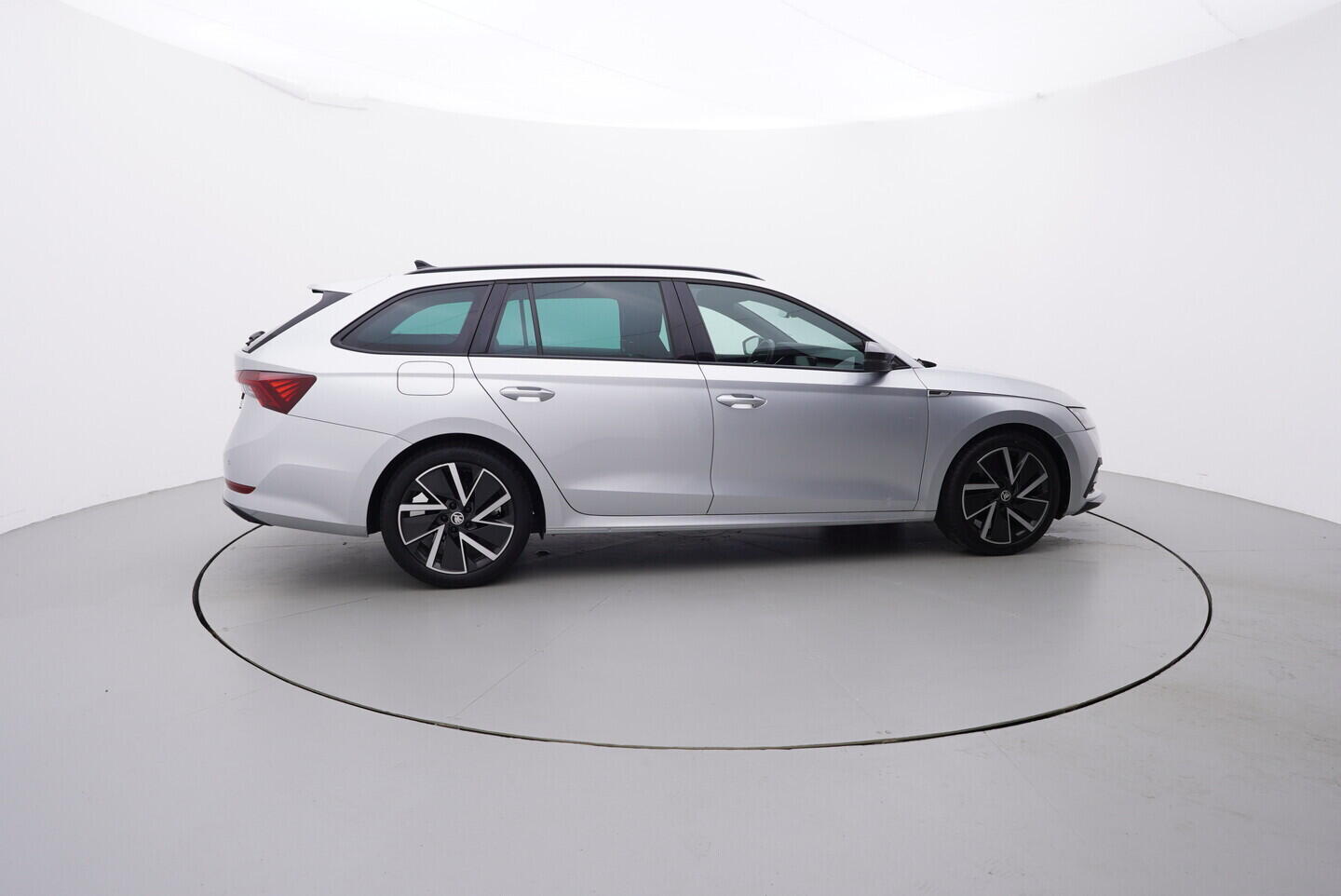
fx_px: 839
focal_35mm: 22
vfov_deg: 56.2
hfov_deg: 77.3
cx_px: 670
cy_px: 448
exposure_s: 1/80
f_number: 5
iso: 200
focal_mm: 15
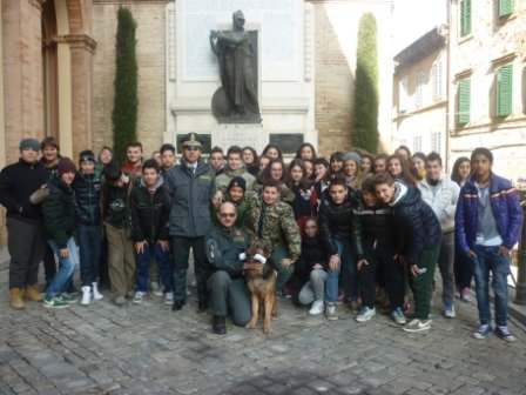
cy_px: 198
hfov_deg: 55.4
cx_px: 263
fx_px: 501
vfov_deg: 42.9
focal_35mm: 33
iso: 80
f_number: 2.8
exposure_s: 1/200
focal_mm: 5.5
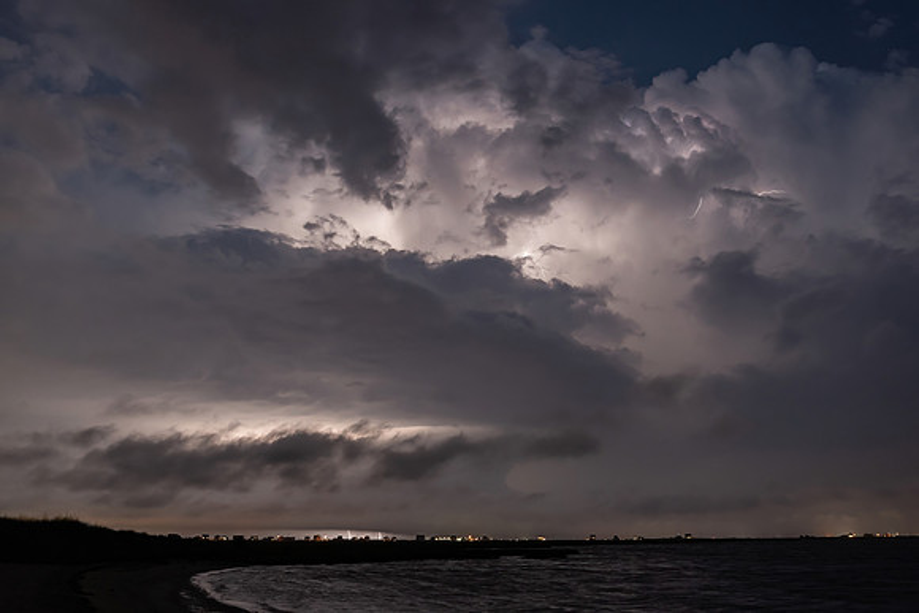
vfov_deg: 39.9
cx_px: 583
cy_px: 215
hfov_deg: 56.9
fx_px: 835
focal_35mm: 33
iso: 1600
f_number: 4.5
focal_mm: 24
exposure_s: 2.5
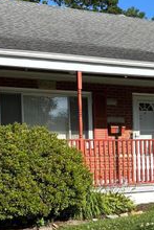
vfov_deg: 24.5
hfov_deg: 16.5
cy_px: 170
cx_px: 134
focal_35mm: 82
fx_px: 525
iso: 50
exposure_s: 1/2062
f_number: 1.6
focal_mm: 5.96
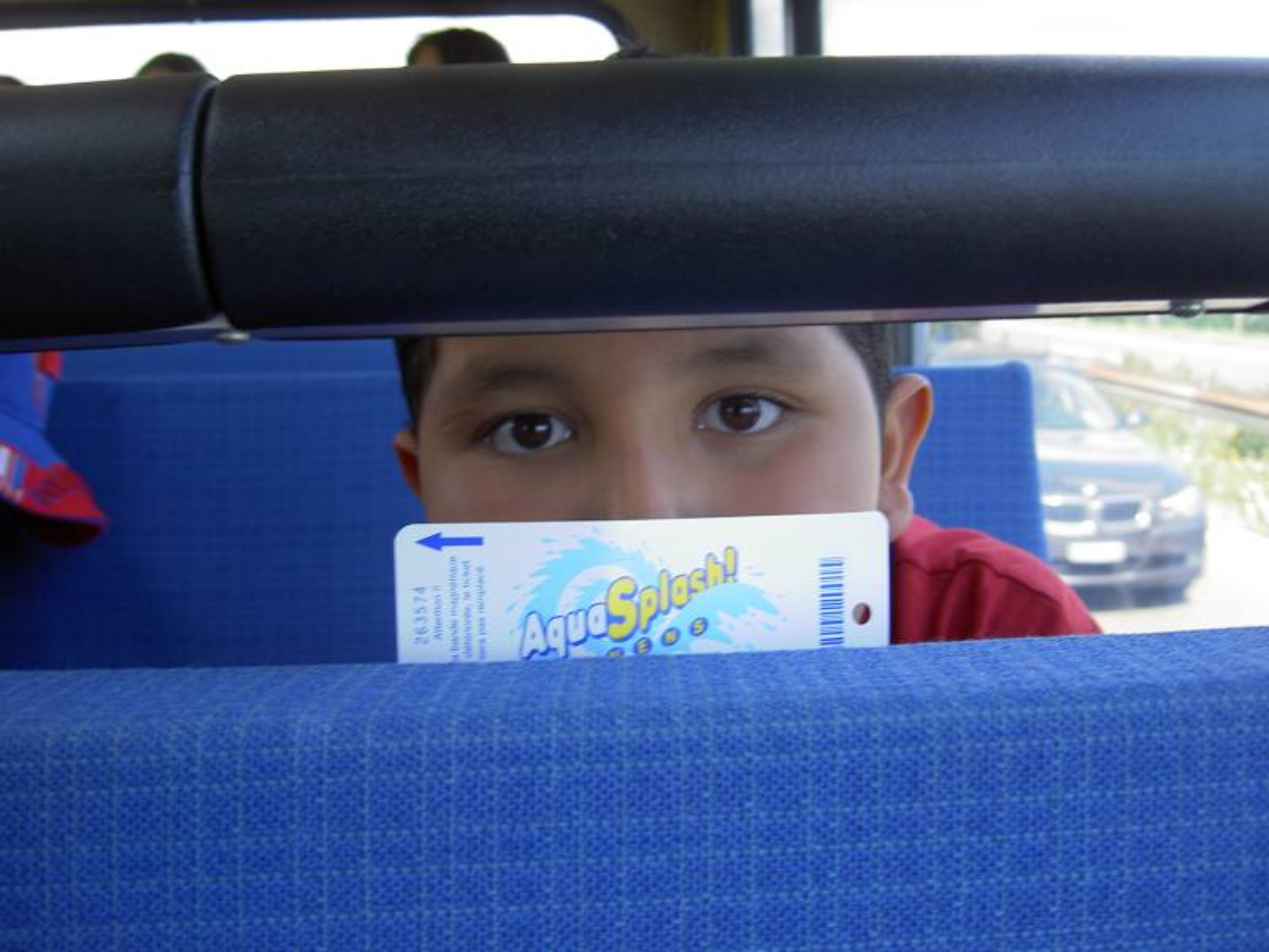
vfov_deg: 36.8
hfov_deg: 47.9
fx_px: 1430
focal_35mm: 39
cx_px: 634
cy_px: 476
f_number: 2.8
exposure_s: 1/125
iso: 100
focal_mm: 8
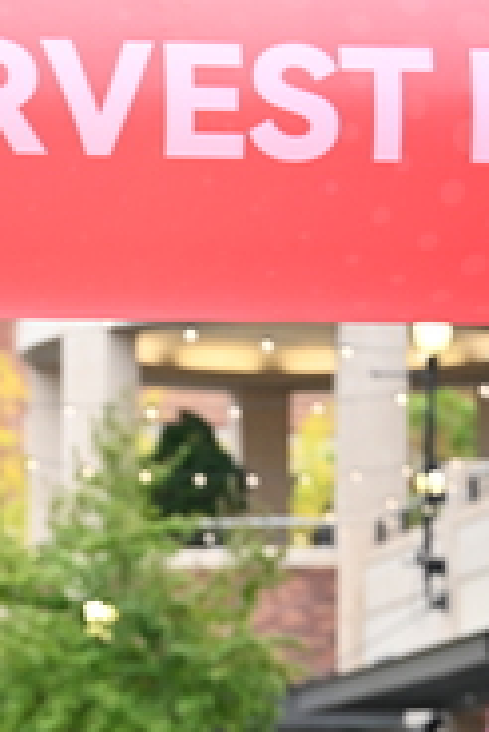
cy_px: 859
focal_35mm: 209
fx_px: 4250
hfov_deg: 6.6
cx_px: -58
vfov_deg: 9.7
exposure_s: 1/800
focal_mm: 70
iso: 1600
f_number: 2.8
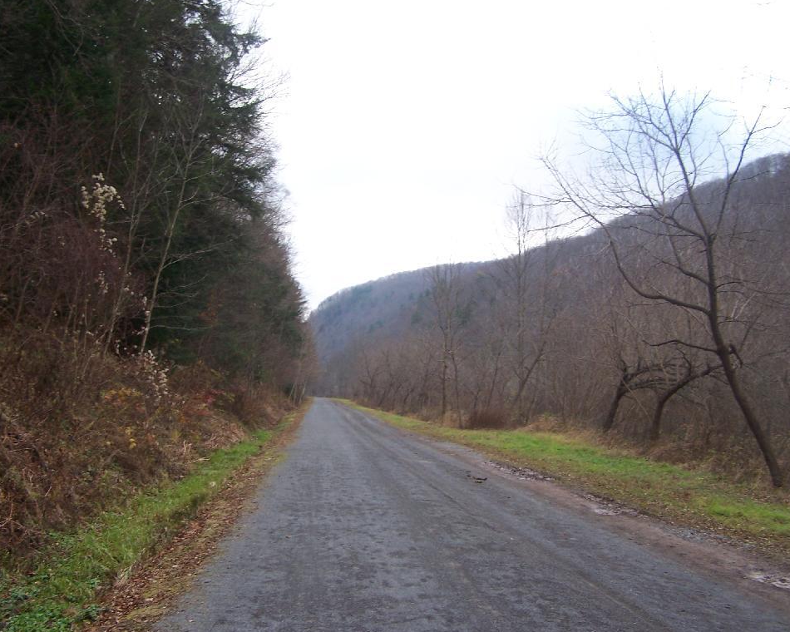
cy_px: 316
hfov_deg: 45.8
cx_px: 371
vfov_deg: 37.3
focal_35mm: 40
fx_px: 935
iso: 100
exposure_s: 1/250
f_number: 2.8
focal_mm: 6.3
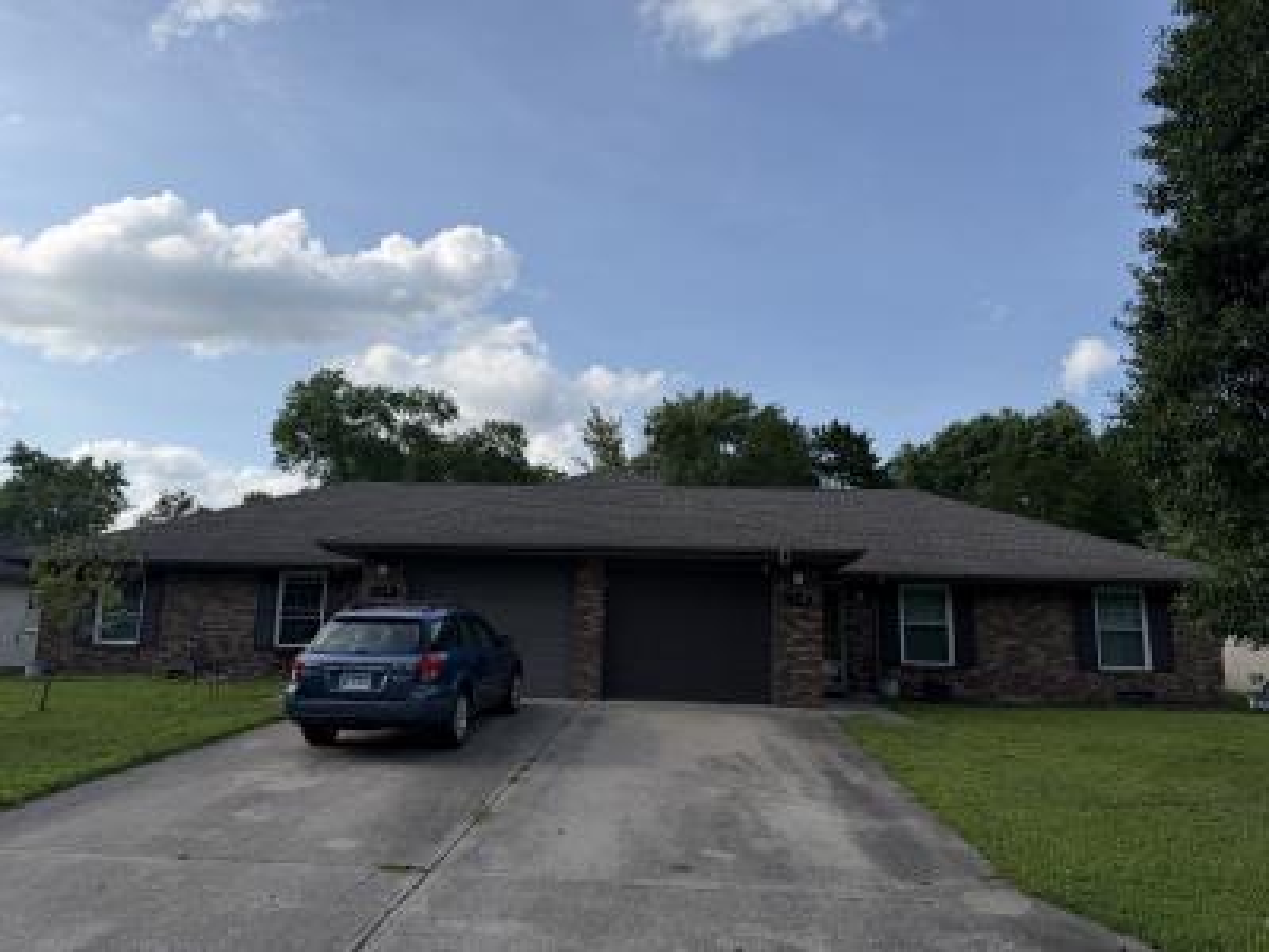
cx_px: 634
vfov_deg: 56.8
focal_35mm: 24
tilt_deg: +10.5
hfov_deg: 71.6
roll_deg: -1.2
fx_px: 880
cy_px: 476
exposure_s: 1/4975
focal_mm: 6.76
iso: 80
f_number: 1.78
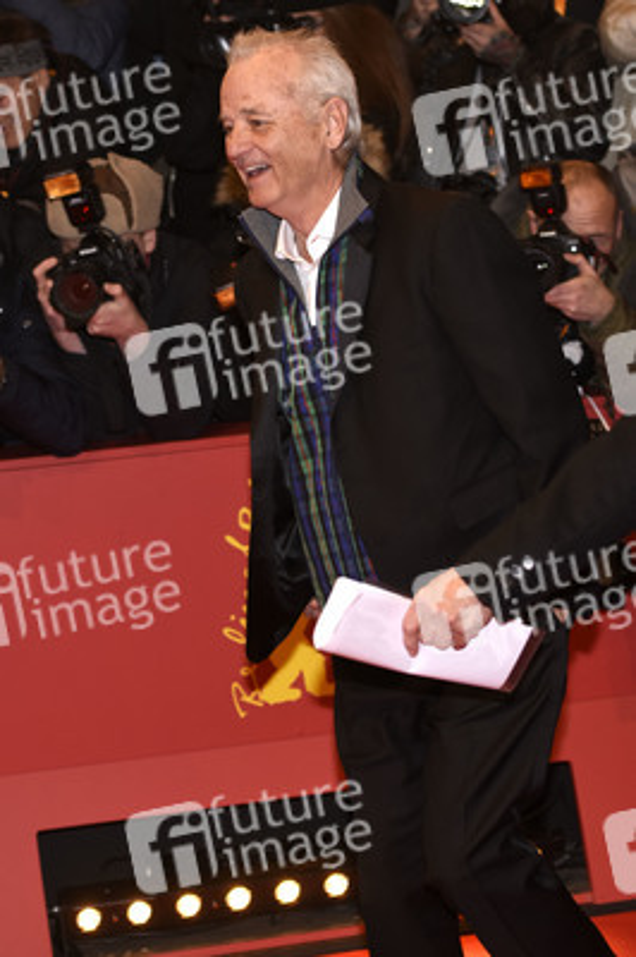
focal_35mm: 105
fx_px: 2787
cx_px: 318
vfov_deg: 19.5
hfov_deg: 13.0
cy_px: 478
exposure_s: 1/400
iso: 640
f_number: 3.5
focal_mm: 70
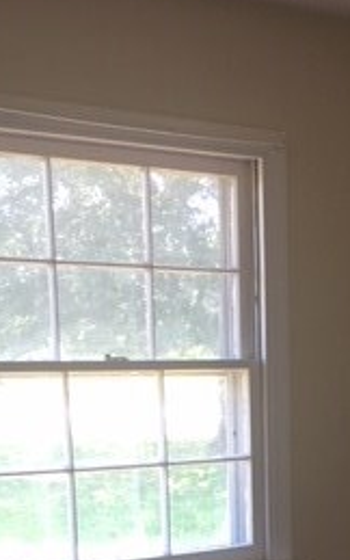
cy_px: 590
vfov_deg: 25.5
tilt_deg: -10.2
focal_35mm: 76
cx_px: 372
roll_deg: +0.3
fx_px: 1159
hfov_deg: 16.7
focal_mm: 4.15
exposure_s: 1/32
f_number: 2.2
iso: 25
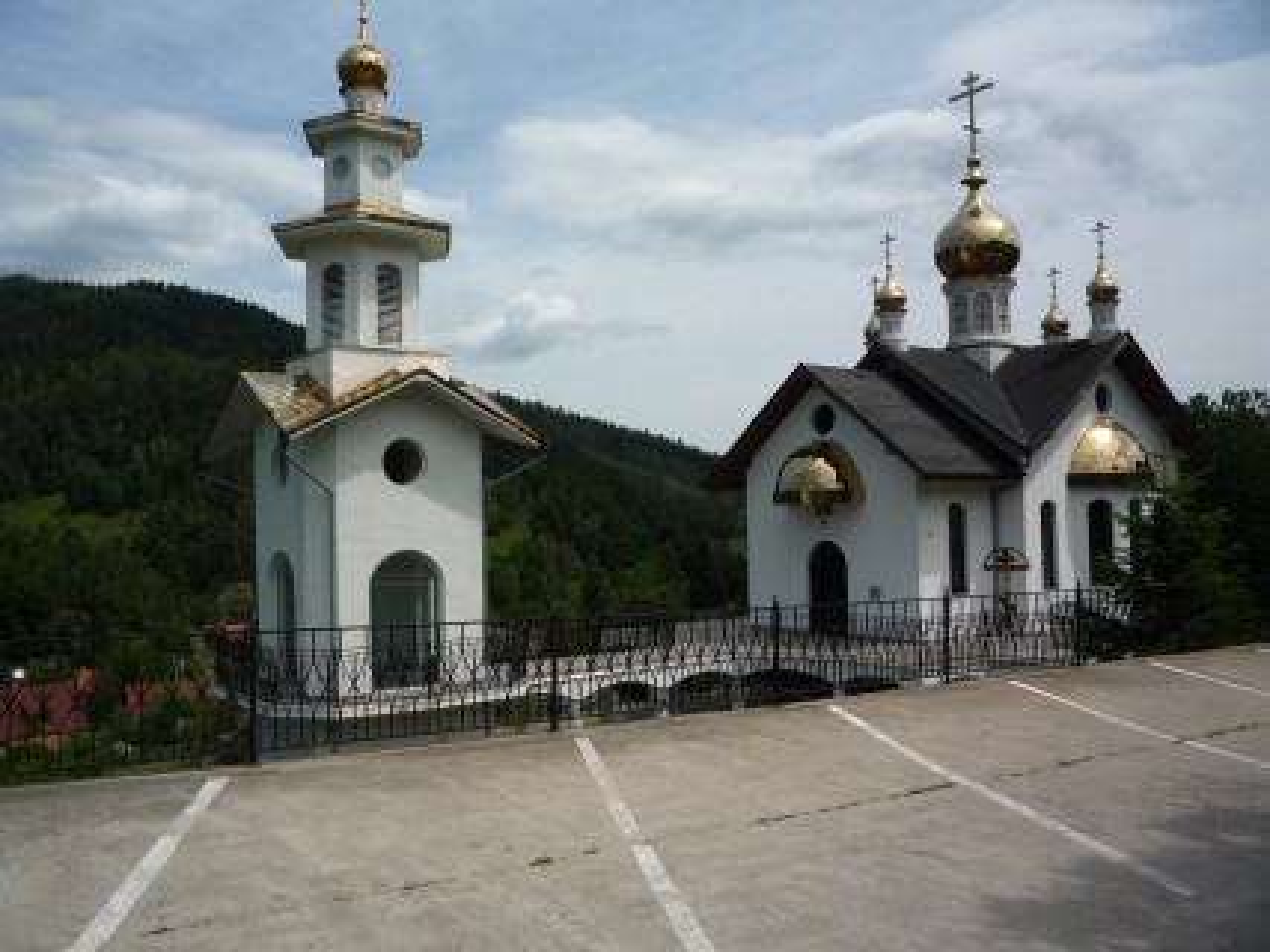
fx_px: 1100
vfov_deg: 46.8
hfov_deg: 60.0
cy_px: 476
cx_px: 635
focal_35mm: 30
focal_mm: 5.2
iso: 100
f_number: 5.6
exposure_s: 1/640
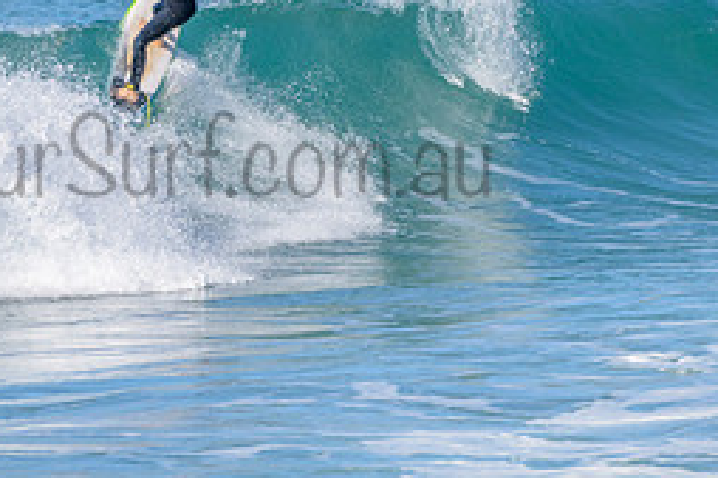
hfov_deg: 1.8
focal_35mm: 1142
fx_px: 22761
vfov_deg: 1.2
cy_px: 132
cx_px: 192
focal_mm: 500
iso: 180
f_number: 5.6
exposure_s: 1/2000
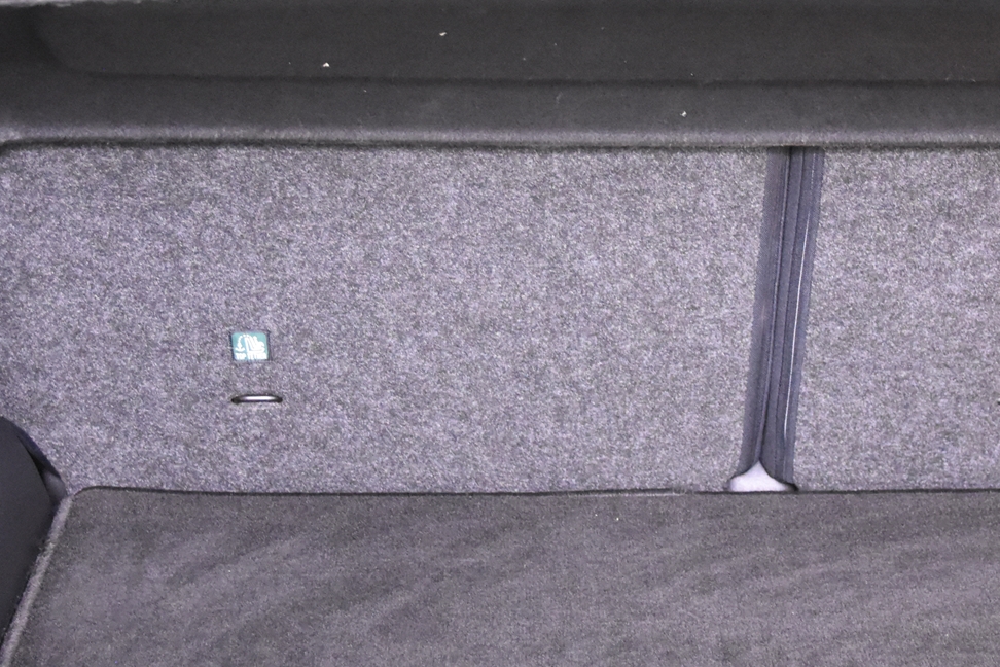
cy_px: 329
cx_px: 621
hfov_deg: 24.4
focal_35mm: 83
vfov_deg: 16.5
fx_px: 2305
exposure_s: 1/50
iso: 5600
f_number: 3.2
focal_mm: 28
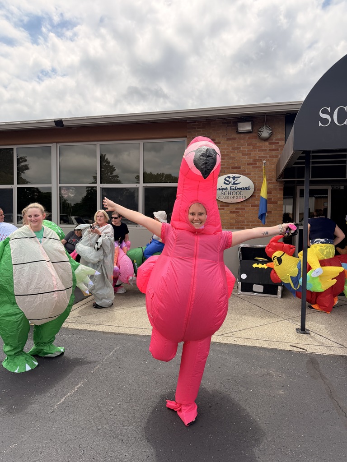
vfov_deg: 71.6
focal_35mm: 24
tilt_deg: -0.8
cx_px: 174
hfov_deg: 56.8
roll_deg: +0.9
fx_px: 321
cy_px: 231
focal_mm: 6.76
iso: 100
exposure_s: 1/4167
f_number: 1.78
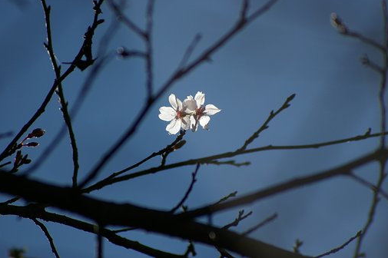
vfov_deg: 2.3
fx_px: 6548
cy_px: 128
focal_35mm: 608
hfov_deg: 3.4
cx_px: 195
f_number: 5.6
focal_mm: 400
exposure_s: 1/2000
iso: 200
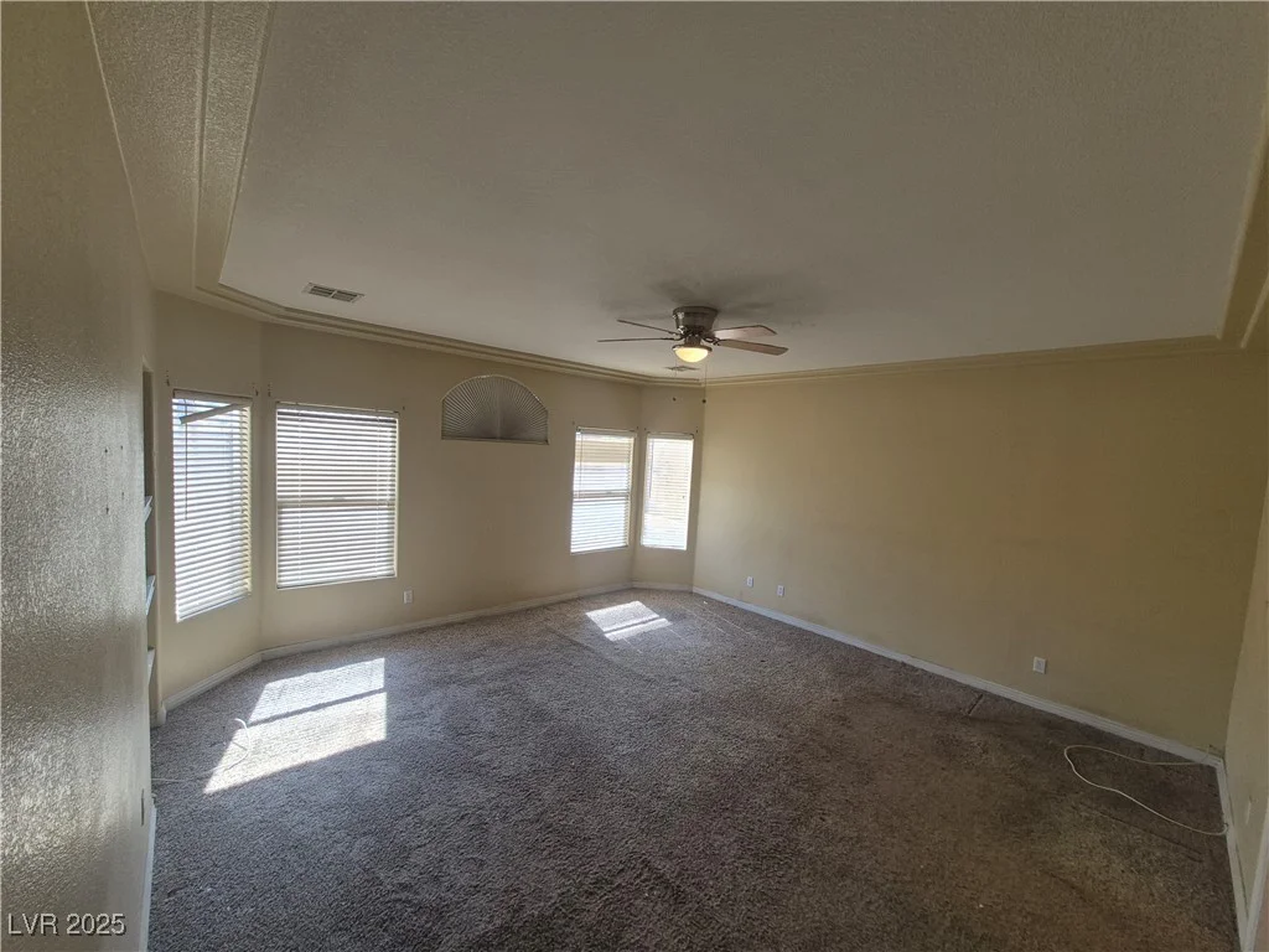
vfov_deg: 89.9
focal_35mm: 13
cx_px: 634
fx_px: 477
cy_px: 476
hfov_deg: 106.2
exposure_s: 1/120
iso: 50
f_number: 2.2
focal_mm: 1.74
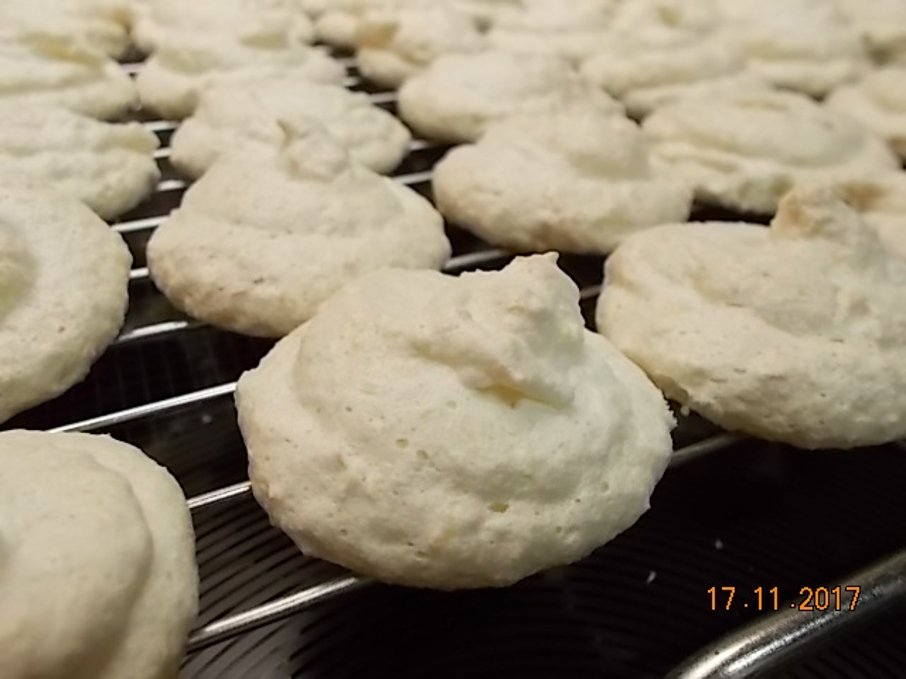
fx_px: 785
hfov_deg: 60.0
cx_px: 453
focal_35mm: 30
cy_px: 340
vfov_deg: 46.8
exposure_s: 1/20
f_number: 3.4
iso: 200
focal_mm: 5.3
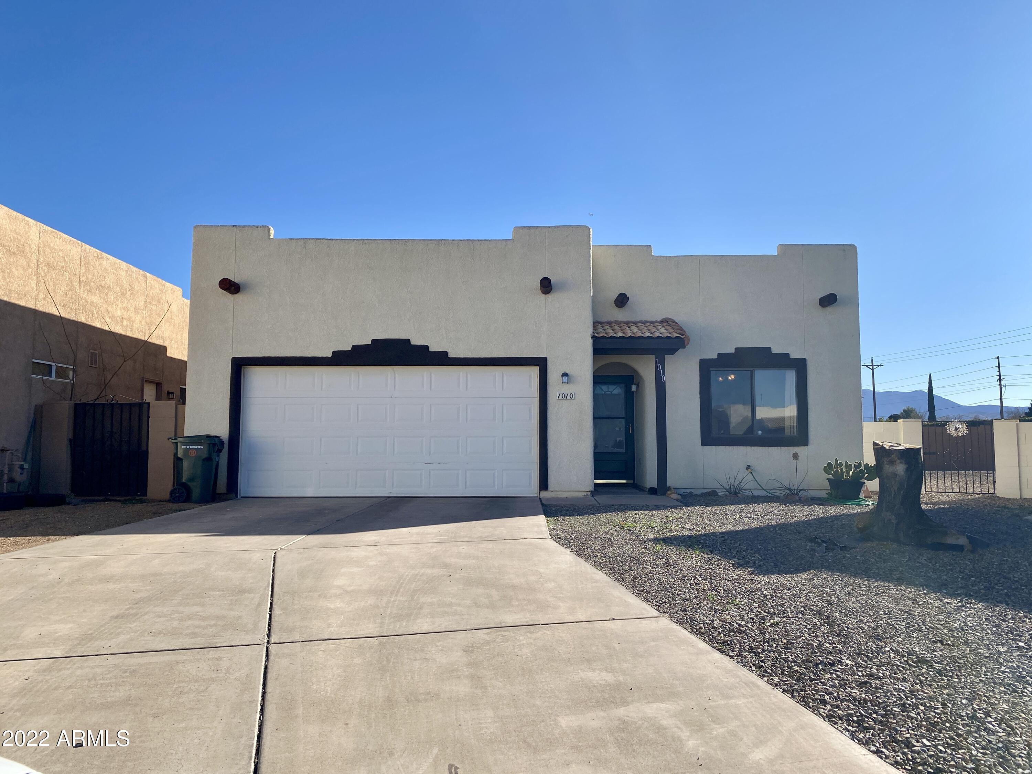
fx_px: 775
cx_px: 516
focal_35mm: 26
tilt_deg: +4.7
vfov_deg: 53.1
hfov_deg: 67.3
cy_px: 387
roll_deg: -0.3
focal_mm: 4.25
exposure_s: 1/3040
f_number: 1.8
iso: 32
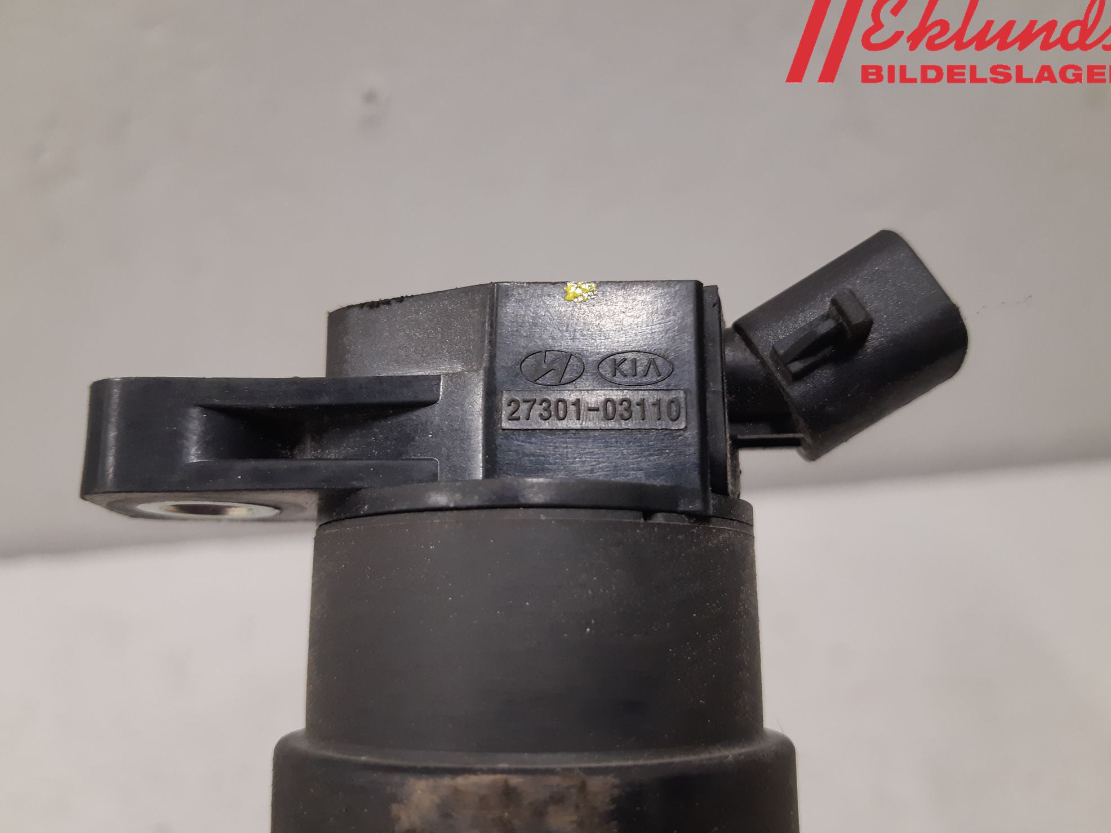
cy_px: 420
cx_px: 554
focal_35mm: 27
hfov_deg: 65.3
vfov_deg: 51.4
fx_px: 867
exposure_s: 1/50
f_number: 1.7
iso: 200
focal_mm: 3.93
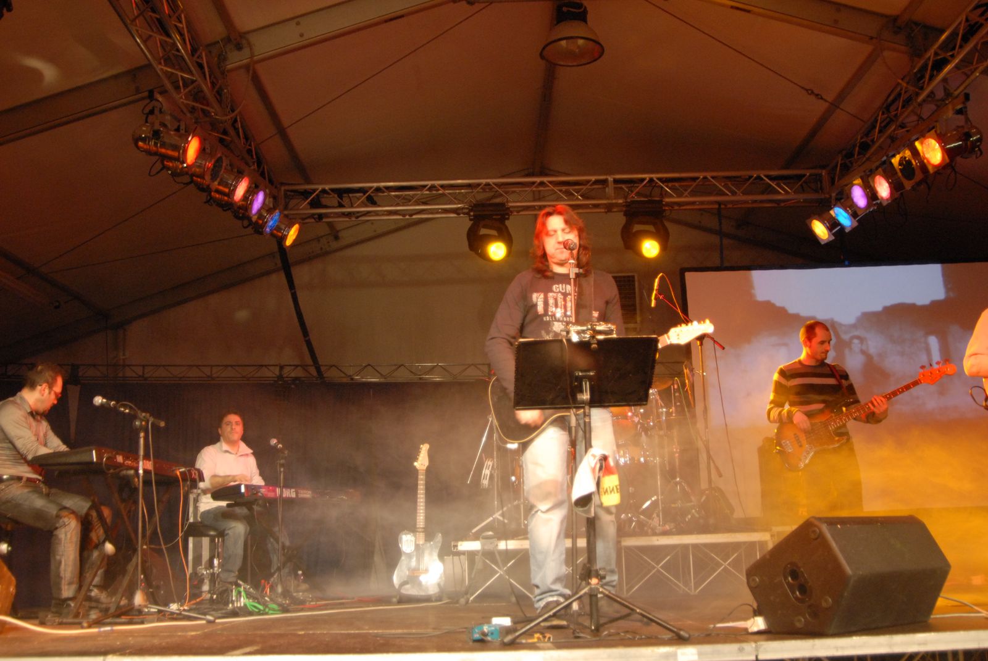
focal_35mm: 36
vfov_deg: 37.0
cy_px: 330
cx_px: 494
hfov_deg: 53.1
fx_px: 989
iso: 800
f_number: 3.5
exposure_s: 1/25
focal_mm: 24
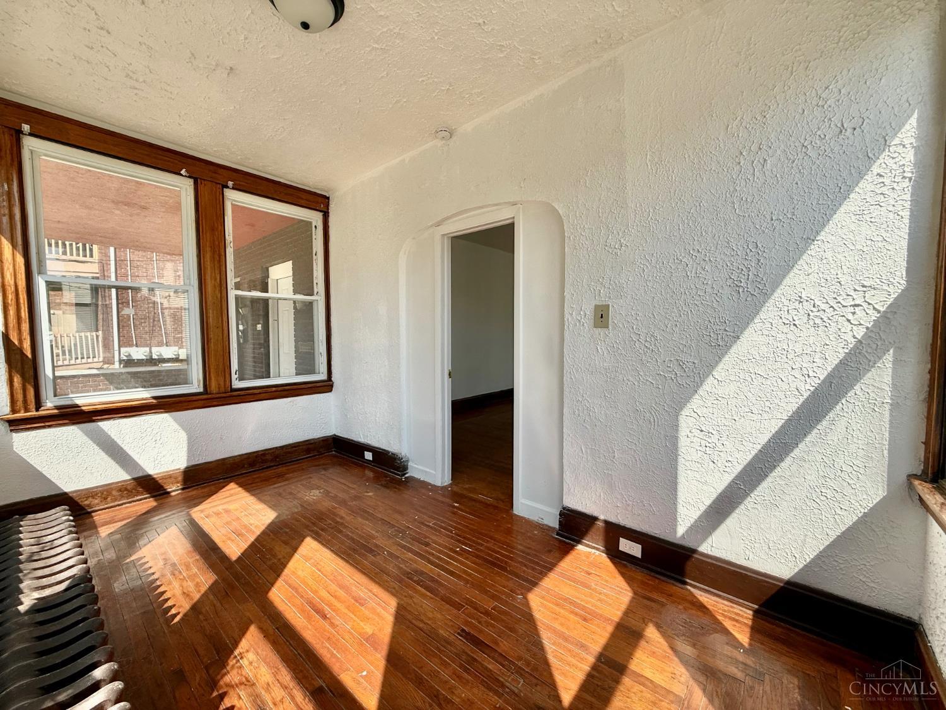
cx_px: 473
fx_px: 383
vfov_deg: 85.7
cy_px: 355
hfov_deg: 102.1
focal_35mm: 14
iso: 64
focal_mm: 2.22
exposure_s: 1/559
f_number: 2.2
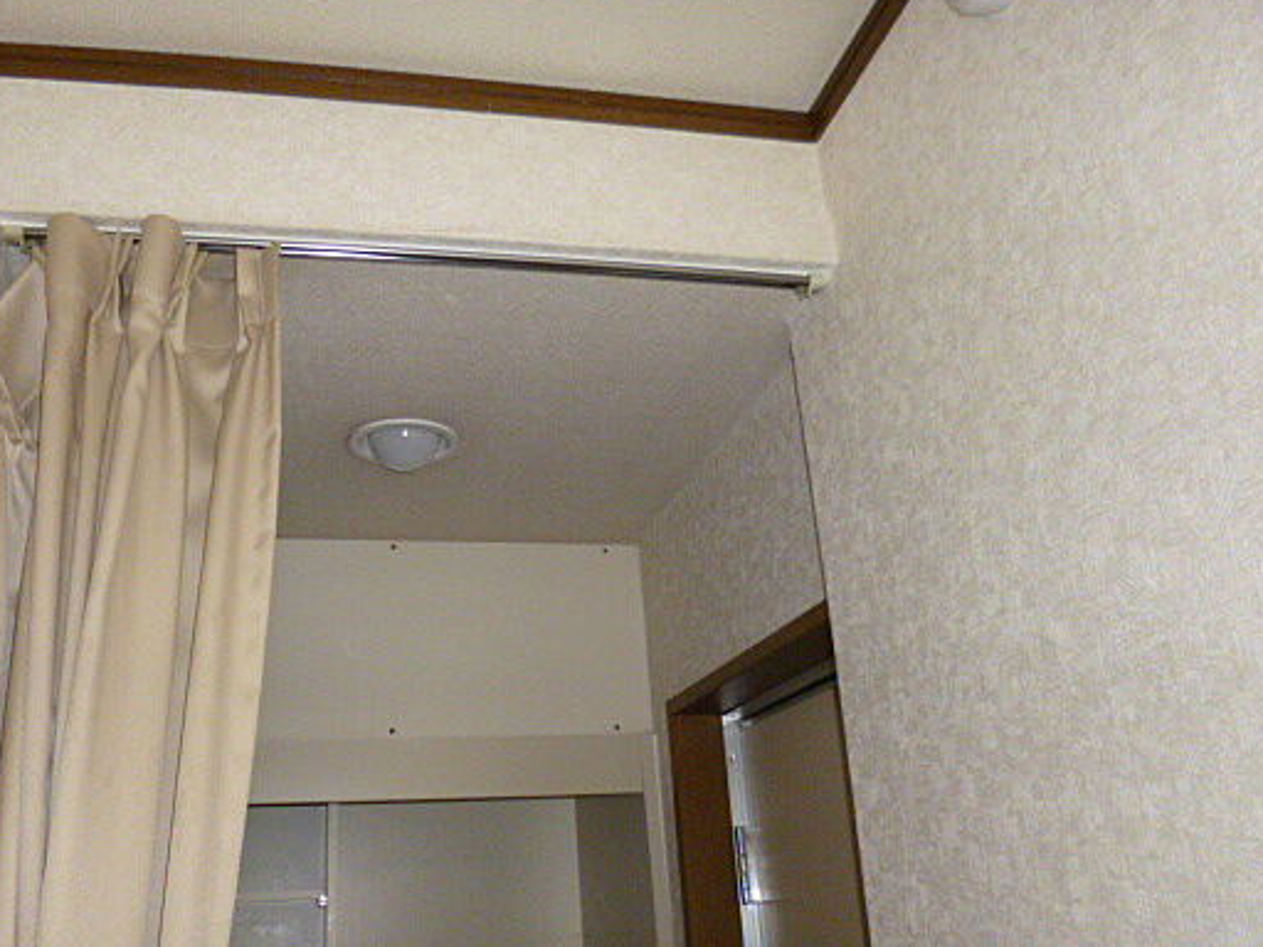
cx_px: 525
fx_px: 1095
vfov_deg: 46.8
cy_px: 459
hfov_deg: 59.6
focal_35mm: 30
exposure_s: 1/60
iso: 400
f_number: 2.5
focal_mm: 4.3
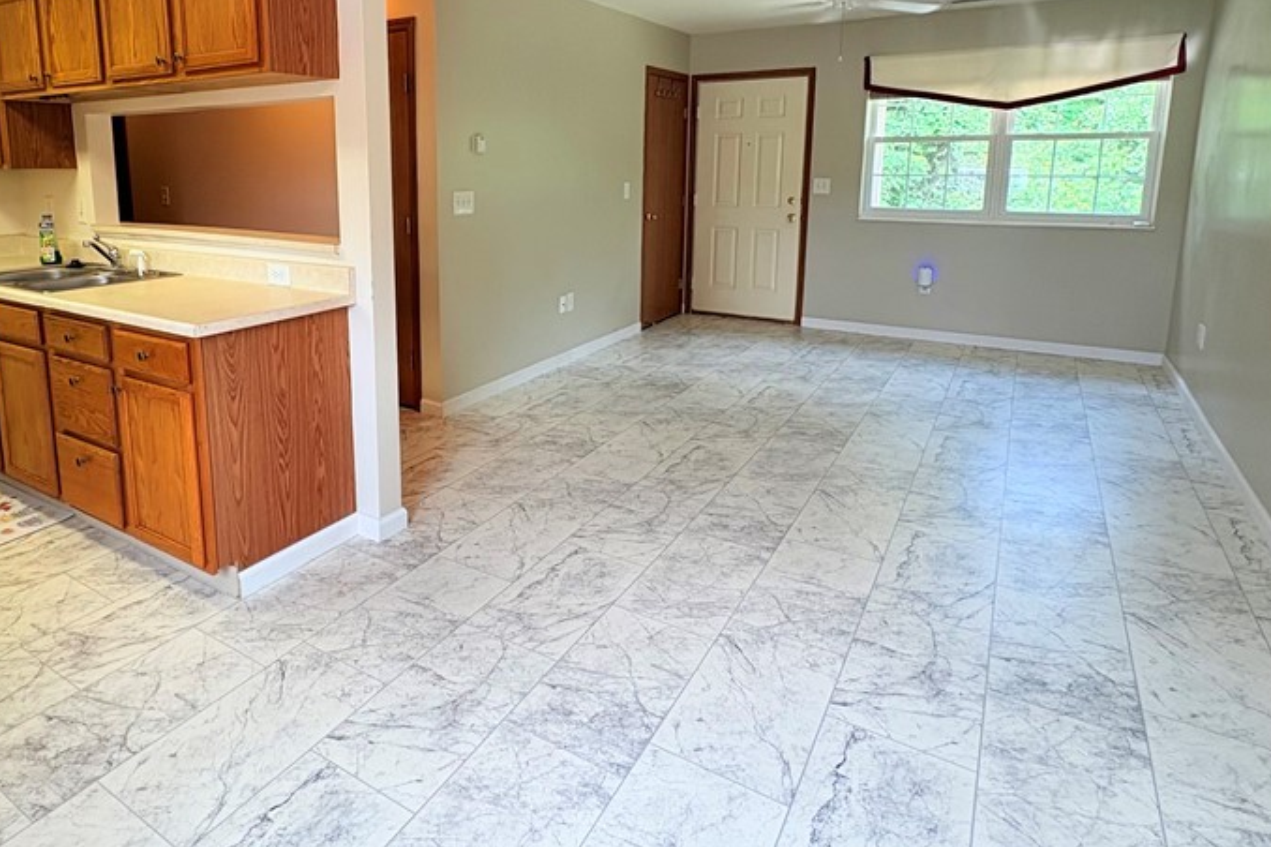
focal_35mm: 22
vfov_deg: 56.0
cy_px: 281
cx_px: 519
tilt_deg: -8.5
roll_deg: +0.0
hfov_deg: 77.8
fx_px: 777
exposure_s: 1/60
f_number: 2.2
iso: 125
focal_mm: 2.22
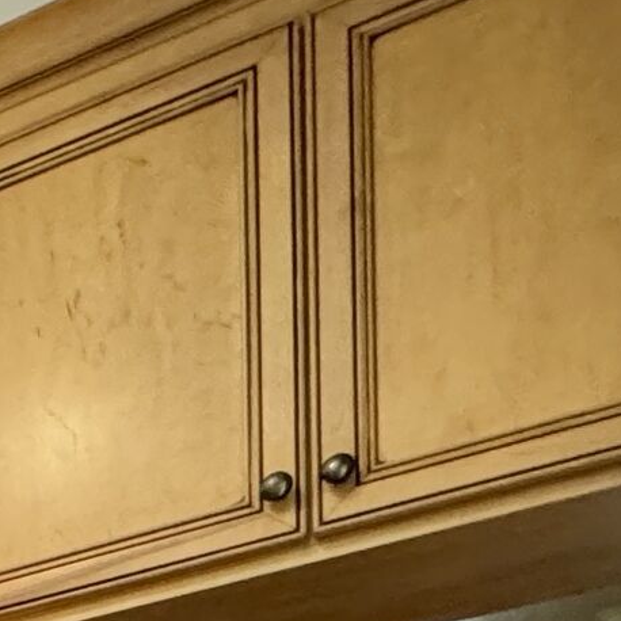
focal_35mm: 83
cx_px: -913
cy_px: 1327
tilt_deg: -0.4
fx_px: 1685
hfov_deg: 13.9
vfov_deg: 15.5
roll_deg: -0.2
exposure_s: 1/60
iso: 400
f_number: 2.2
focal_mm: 2.22
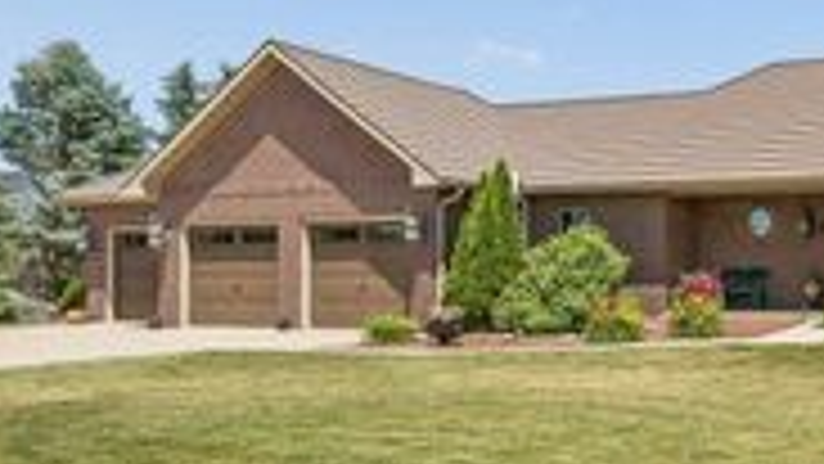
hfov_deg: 41.9
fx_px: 874
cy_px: 92
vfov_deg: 29.1
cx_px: 869
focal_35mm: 40
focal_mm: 14
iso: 200
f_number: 8
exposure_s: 1/800
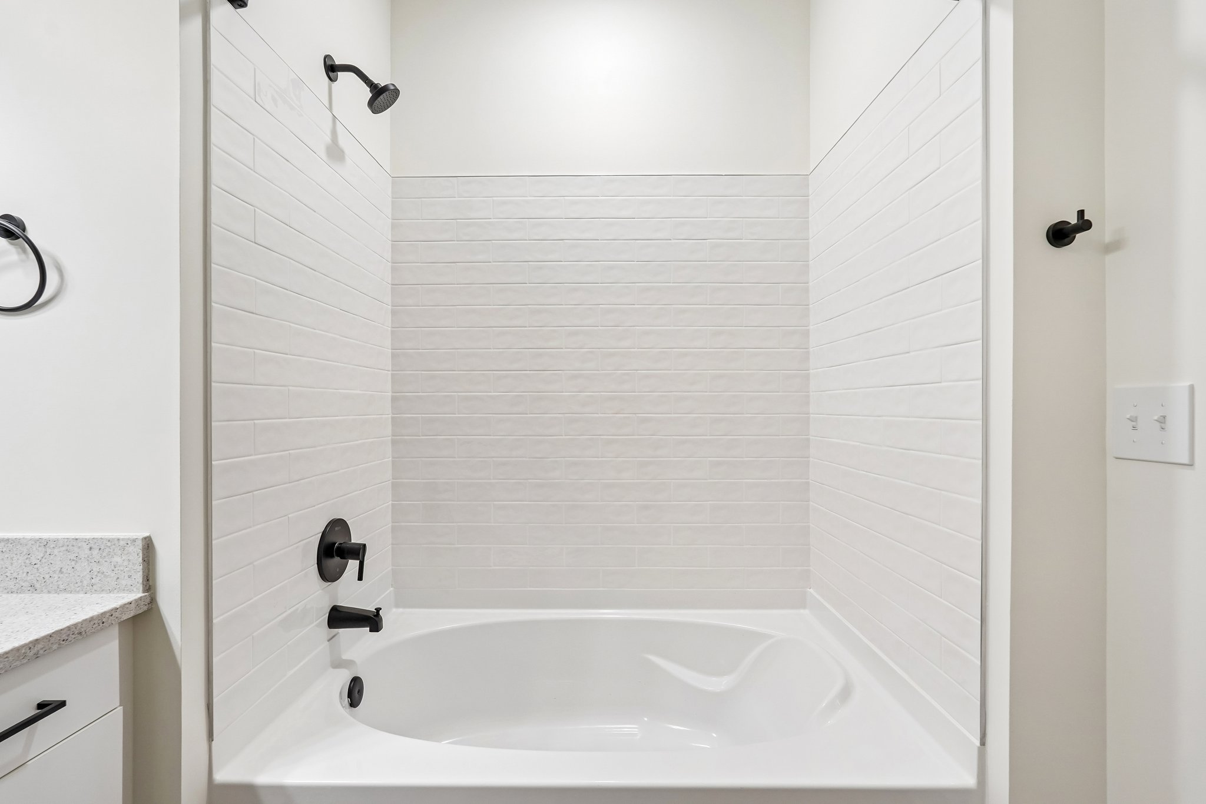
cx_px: 603
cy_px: 402
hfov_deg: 96.7
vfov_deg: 73.7
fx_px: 536
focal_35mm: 16
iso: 800
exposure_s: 1/25
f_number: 8
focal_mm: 16
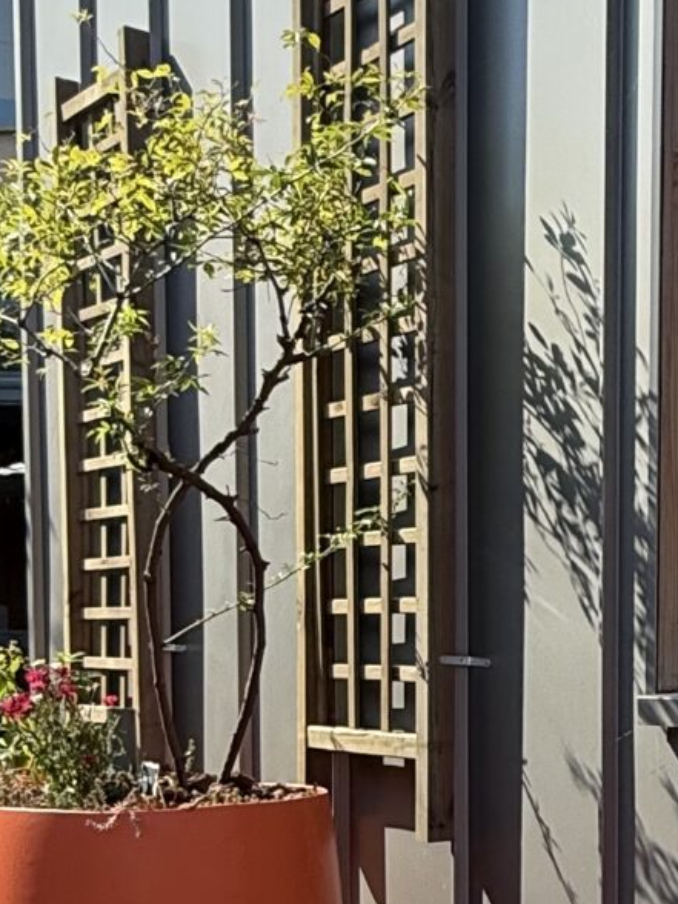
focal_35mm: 61
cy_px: 804
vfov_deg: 30.4
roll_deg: -1.7
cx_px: 778
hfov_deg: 22.4
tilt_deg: -6.3
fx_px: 1593
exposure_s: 1/901
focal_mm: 2.22
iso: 50
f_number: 2.2
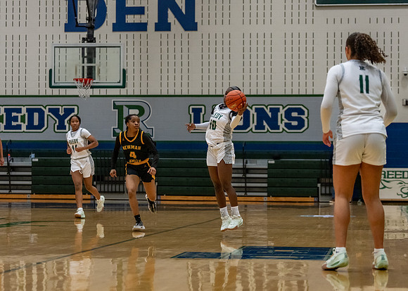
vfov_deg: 14.7
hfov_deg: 20.5
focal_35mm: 97
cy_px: 161
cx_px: 232
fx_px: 1127
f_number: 2.8
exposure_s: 1/1000
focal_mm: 70
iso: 2500
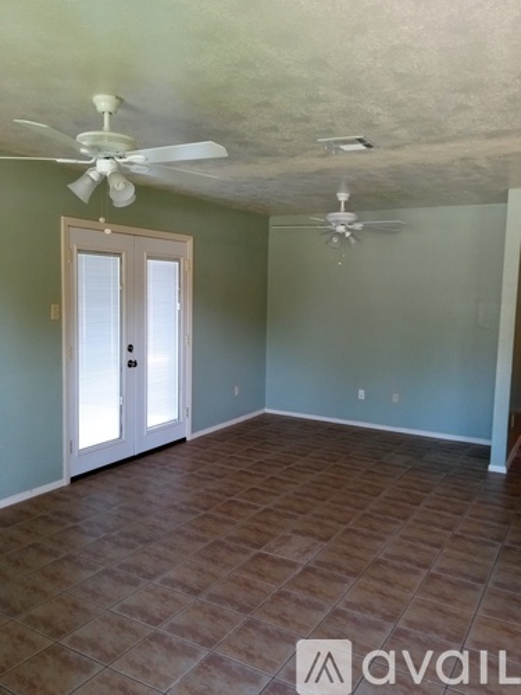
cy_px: 348
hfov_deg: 49.7
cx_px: 260
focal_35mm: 28
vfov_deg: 63.4
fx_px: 562
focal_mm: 3.71
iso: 300
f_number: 2.2
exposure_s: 1/33.3
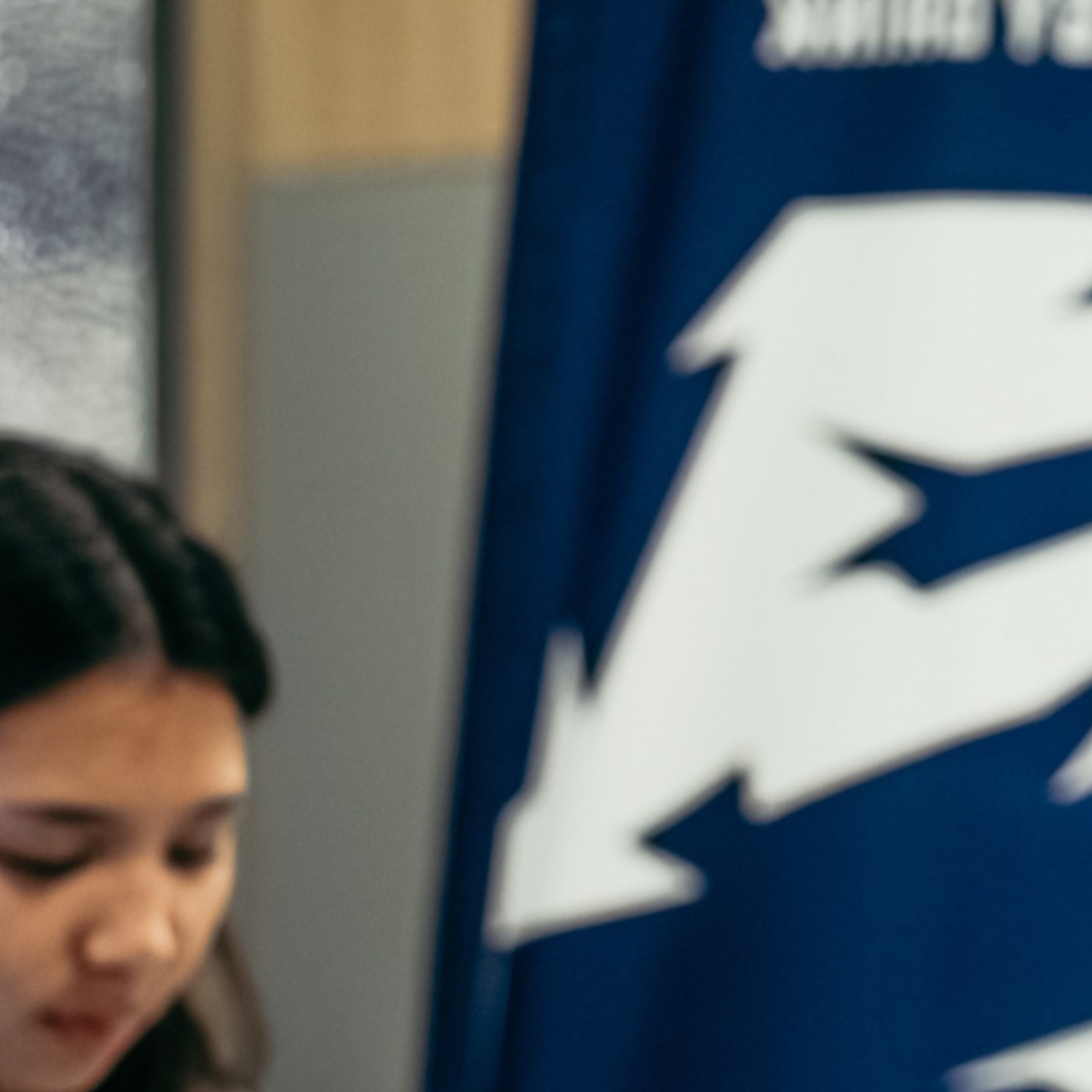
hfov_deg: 9.3
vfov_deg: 10.0
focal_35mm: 174
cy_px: 484
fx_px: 6210
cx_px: 2273
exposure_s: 1/320
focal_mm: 45
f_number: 2.8
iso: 1000
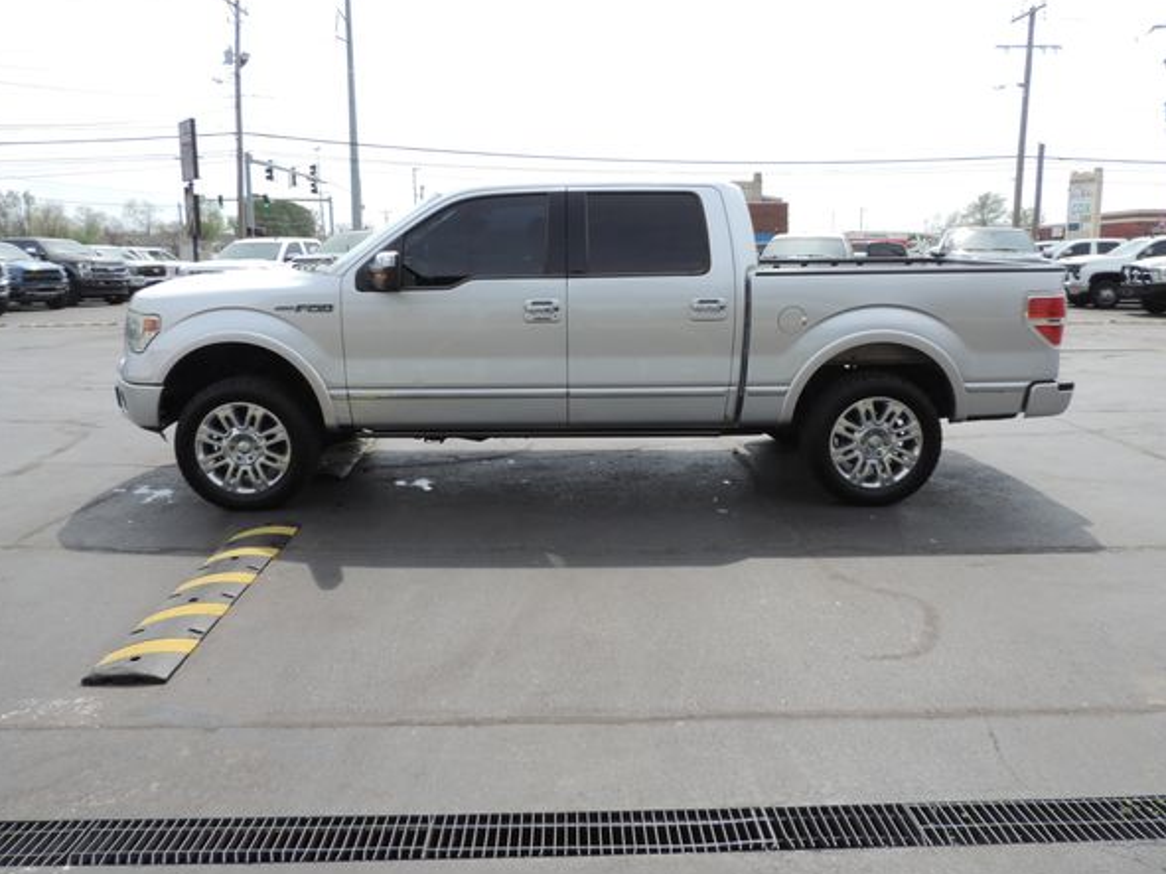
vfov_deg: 53.0
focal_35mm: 26
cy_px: 412
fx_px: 876
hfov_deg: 67.3
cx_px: 586
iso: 80
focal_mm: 4.3
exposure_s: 1/1000
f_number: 3
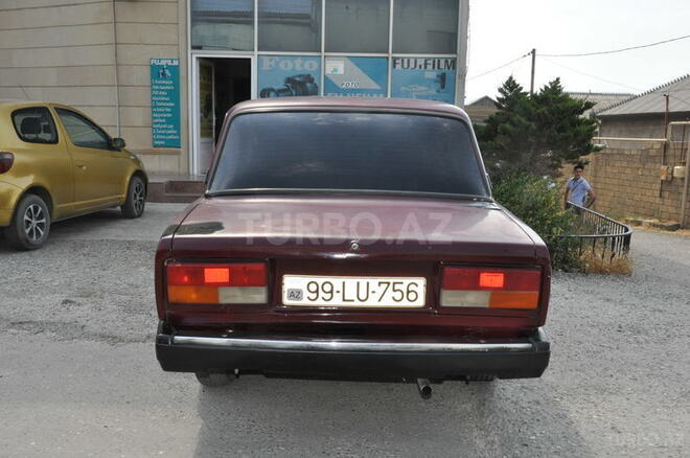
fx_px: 689
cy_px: 229
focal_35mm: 36
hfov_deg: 53.2
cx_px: 345
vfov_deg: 36.8
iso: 800
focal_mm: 24
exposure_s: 1/200
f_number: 20
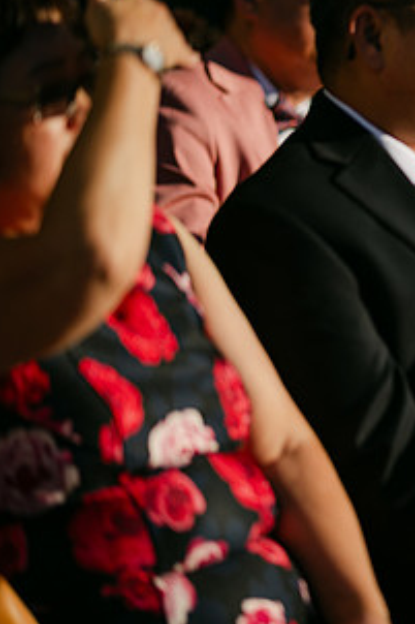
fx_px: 3497
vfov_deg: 10.2
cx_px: 593
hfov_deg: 6.7
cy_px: 237
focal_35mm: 202
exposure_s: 1/5000
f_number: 1.4
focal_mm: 105
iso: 64
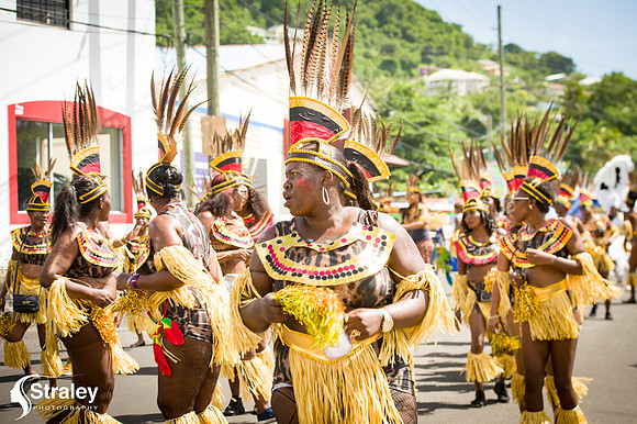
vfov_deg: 19.4
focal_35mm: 70
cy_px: 212
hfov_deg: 28.9
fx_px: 1238
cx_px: 318
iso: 100
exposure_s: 1/160
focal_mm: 70
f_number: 6.3
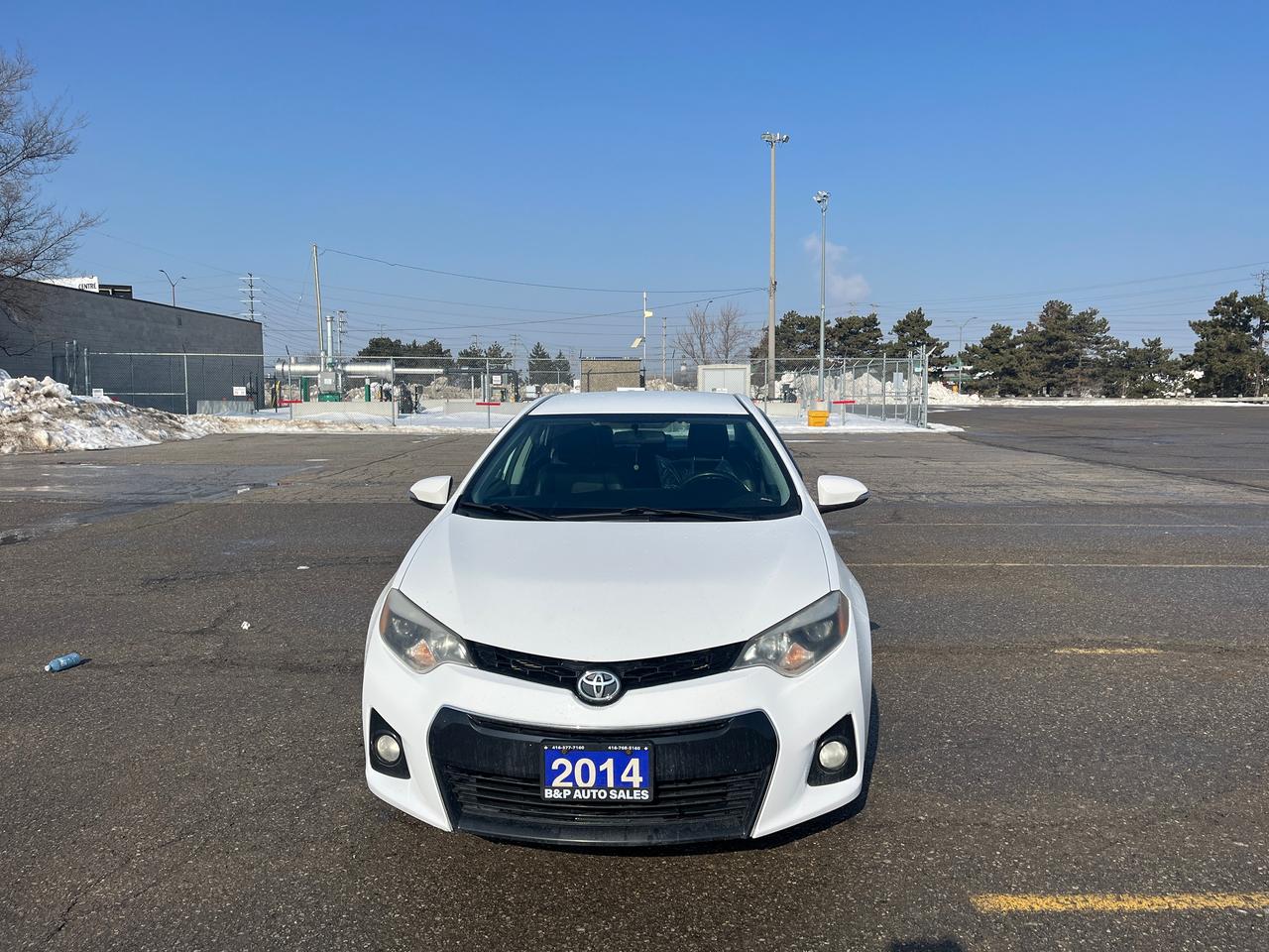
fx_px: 953
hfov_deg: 67.3
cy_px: 476
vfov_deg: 53.1
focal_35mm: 26
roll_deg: +0.2
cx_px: 634
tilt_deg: -5.0
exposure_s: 1/7353
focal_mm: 5.1
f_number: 1.6
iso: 50
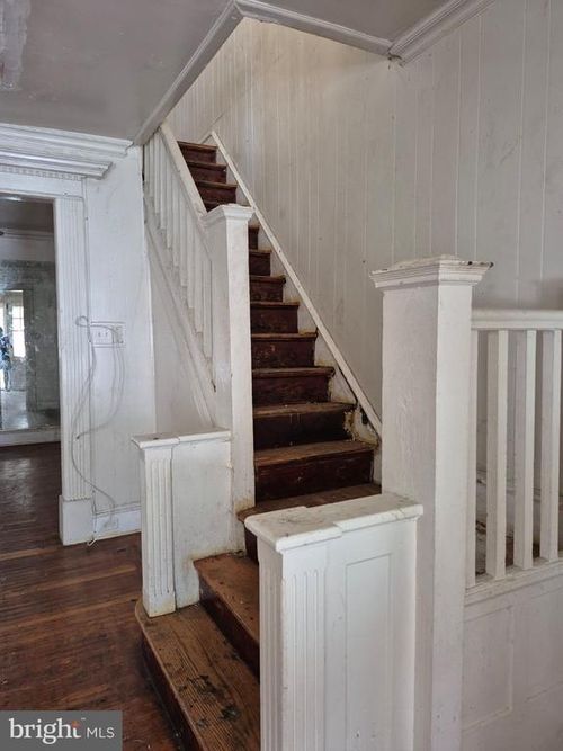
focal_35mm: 23
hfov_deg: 58.9
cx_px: 282
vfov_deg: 73.9
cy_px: 376
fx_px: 499
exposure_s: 1/60
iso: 500
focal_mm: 5.4
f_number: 1.8
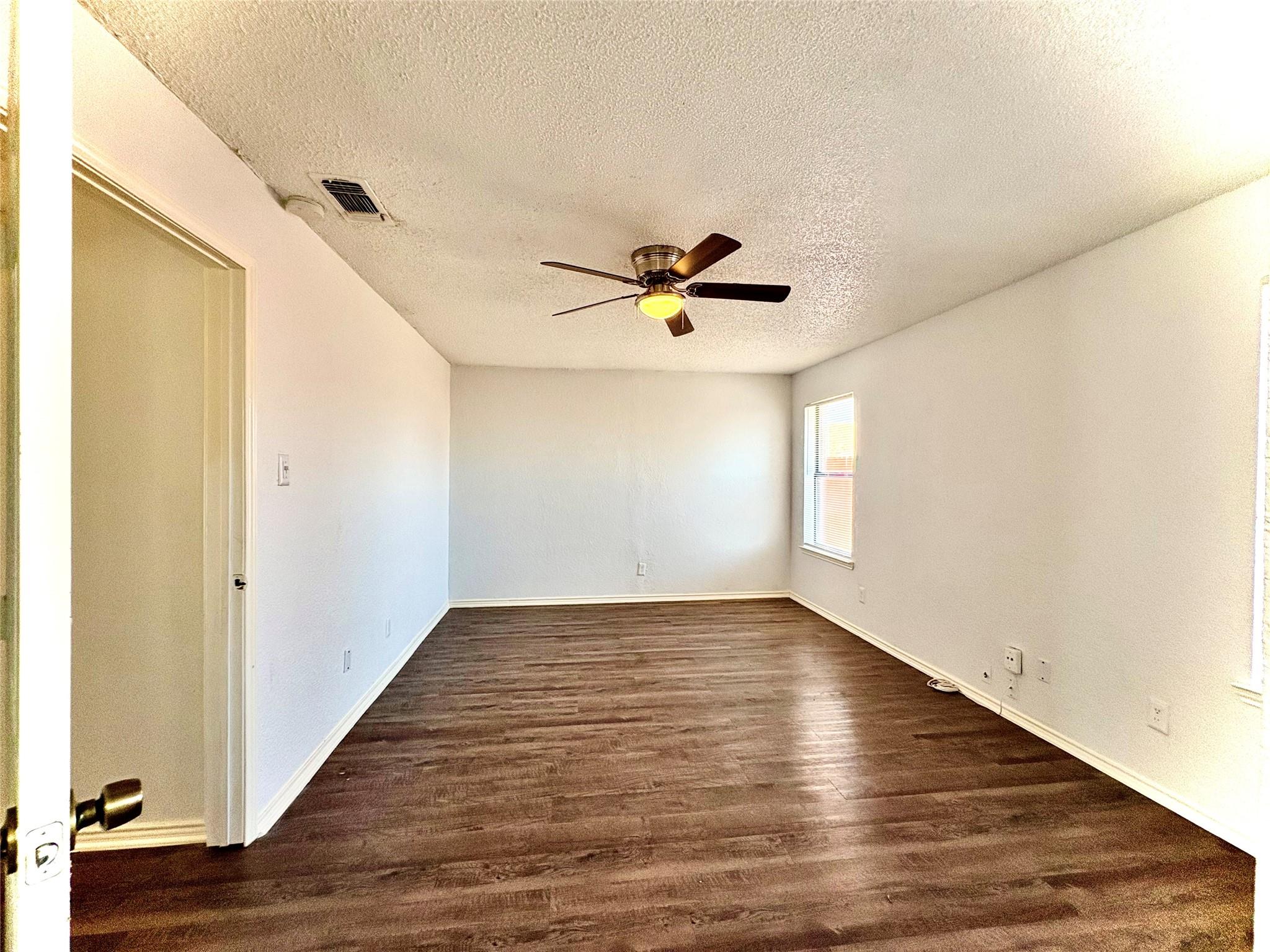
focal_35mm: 14
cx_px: 635
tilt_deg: -0.6
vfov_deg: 85.7
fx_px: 514
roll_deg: +0.1
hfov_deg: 102.1
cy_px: 476
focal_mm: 2.22
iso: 160
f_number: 2.2
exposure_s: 1/120
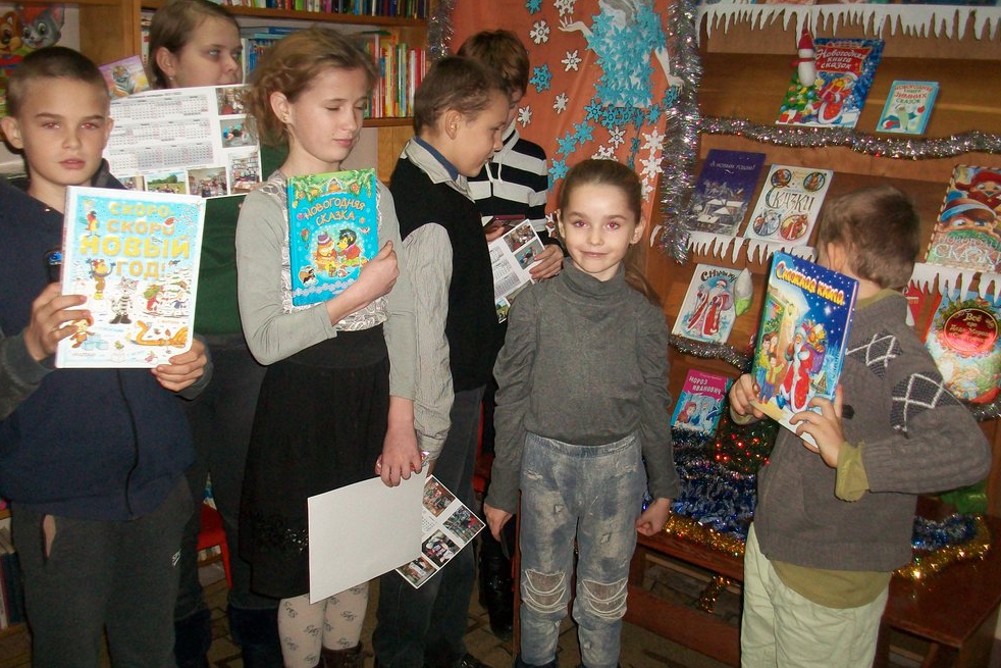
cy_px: 307
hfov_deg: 53.1
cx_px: 498
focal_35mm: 36
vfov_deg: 36.9
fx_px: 1001
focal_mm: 5.7
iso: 160
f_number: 2.8
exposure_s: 1/60
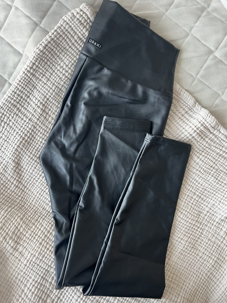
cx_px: 114
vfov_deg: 67.3
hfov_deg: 53.1
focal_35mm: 26
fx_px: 227
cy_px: 152
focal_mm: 5.7
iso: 250
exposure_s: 1/60
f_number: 1.5
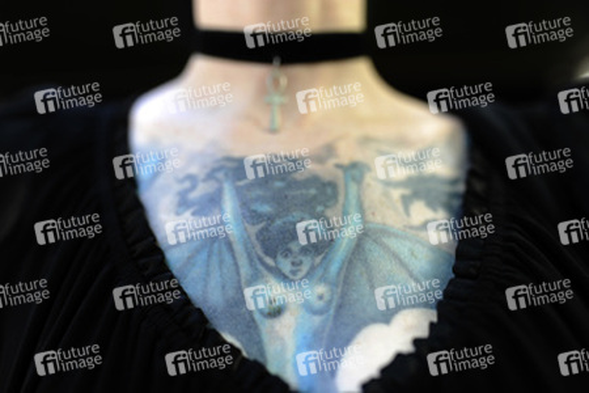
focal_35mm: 35
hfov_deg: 54.4
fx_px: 573
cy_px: 196
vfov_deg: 37.9
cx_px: 294
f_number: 2
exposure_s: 1/125
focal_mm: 35
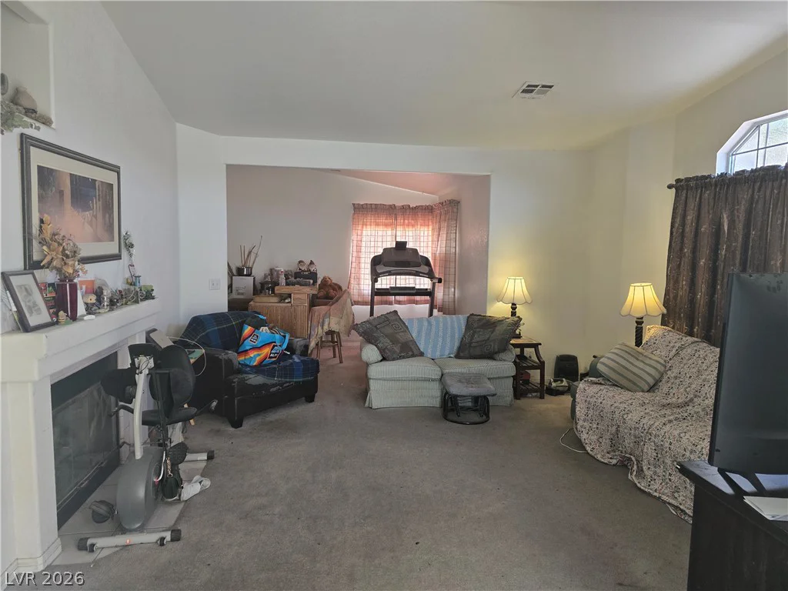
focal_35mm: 23
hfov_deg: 73.9
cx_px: 394
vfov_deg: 58.9
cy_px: 296
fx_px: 524
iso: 320
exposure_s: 1/120
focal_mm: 6.3
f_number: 1.7
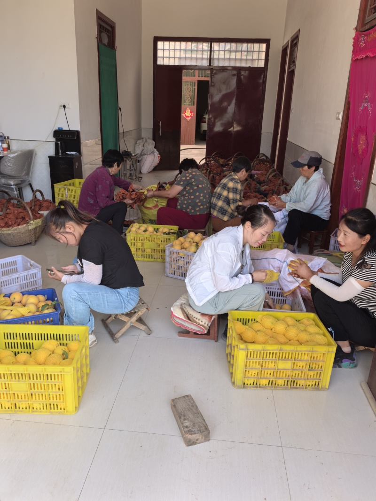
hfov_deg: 51.3
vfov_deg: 65.3
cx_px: 188
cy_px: 250
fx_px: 391
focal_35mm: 27
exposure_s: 1/277
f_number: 4
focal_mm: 6.98
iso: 500
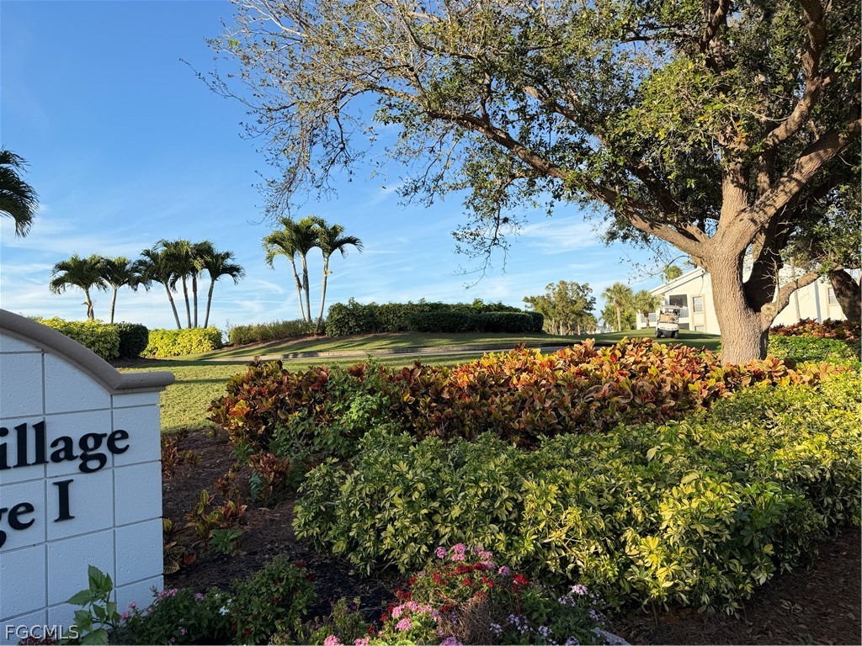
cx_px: 431
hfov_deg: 71.6
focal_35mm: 24
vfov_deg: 56.8
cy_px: 323
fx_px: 598
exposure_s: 1/2053
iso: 80
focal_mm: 6.76
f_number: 1.78
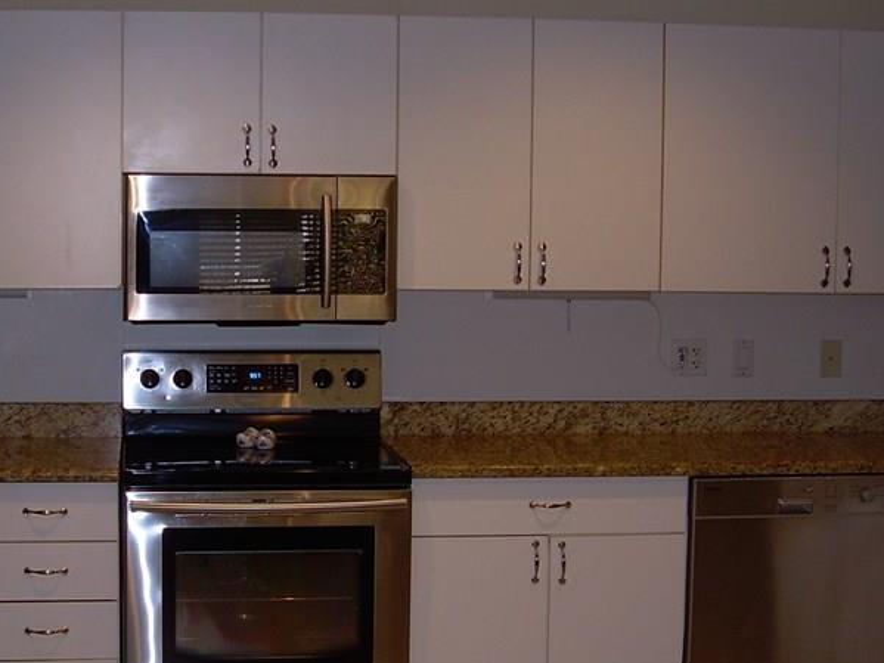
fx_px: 1660
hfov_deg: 29.6
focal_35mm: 65
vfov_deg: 22.6
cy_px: 319
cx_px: 294
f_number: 2.8
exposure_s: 1/60
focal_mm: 6.3
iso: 50
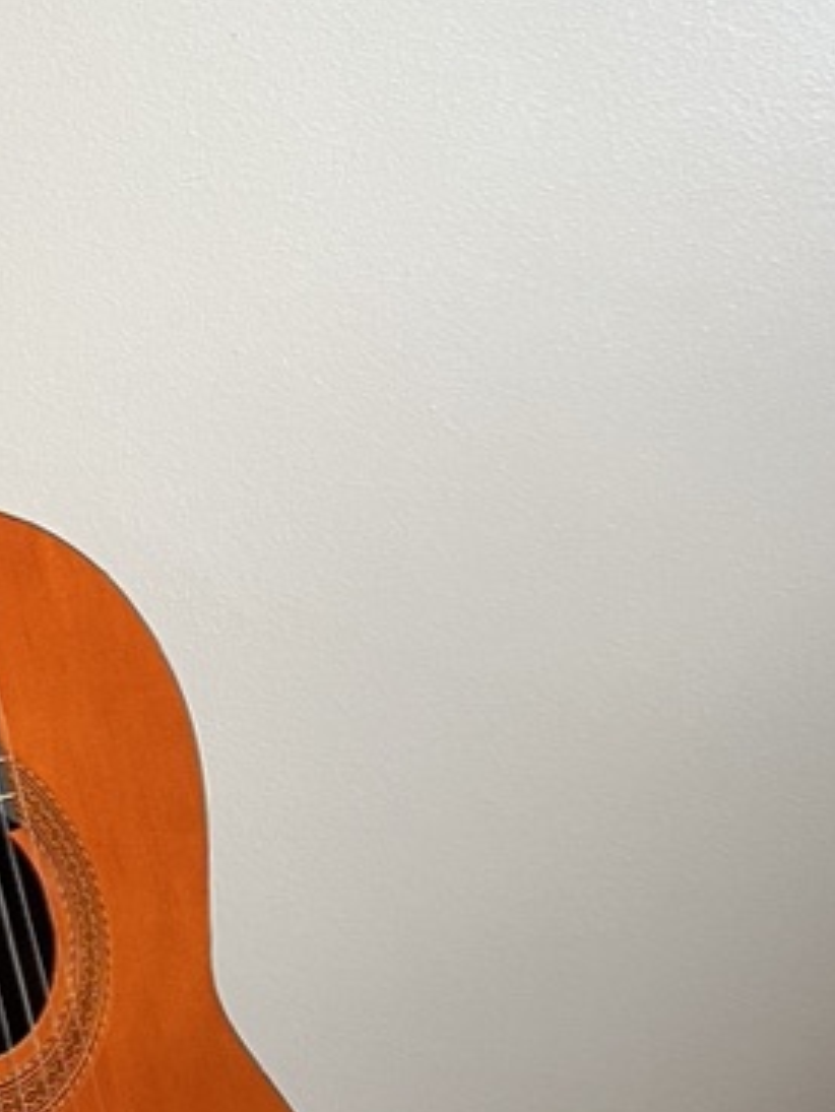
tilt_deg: -8.4
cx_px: -172
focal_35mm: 73
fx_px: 2346
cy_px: 646
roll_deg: +1.6
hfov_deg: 19.0
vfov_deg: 26.6
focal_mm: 5.1
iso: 160
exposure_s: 1/60
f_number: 1.6
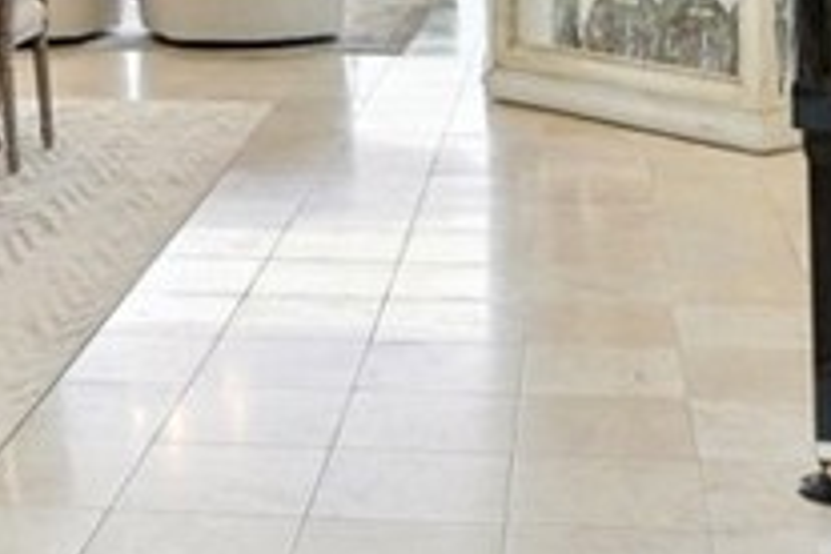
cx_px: 377
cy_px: -239
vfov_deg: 15.2
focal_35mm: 84
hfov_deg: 24.2
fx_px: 1939
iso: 400
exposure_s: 1/80
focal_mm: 17
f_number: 8
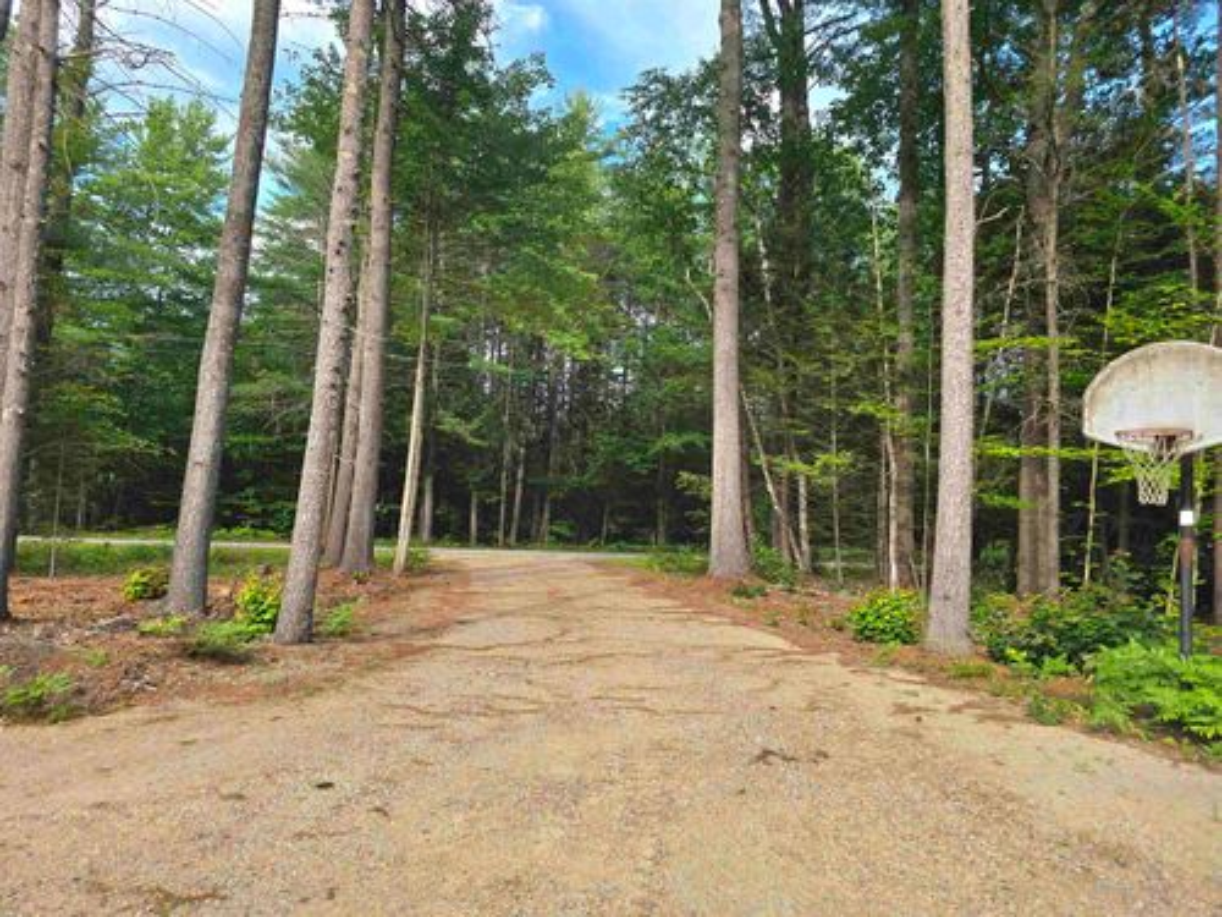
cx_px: 611
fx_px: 812
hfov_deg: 73.9
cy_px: 458
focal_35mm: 23
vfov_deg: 58.9
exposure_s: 1/200
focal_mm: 6.3
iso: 12
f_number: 1.7
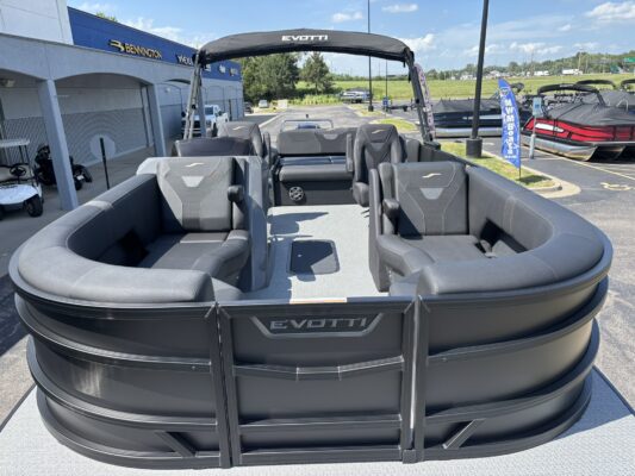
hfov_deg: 67.3
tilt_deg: -19.5
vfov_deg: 53.1
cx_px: 318
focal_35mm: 26
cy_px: 238
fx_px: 477
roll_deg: +2.9
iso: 50
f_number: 1.6
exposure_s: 1/1126
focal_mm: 5.96
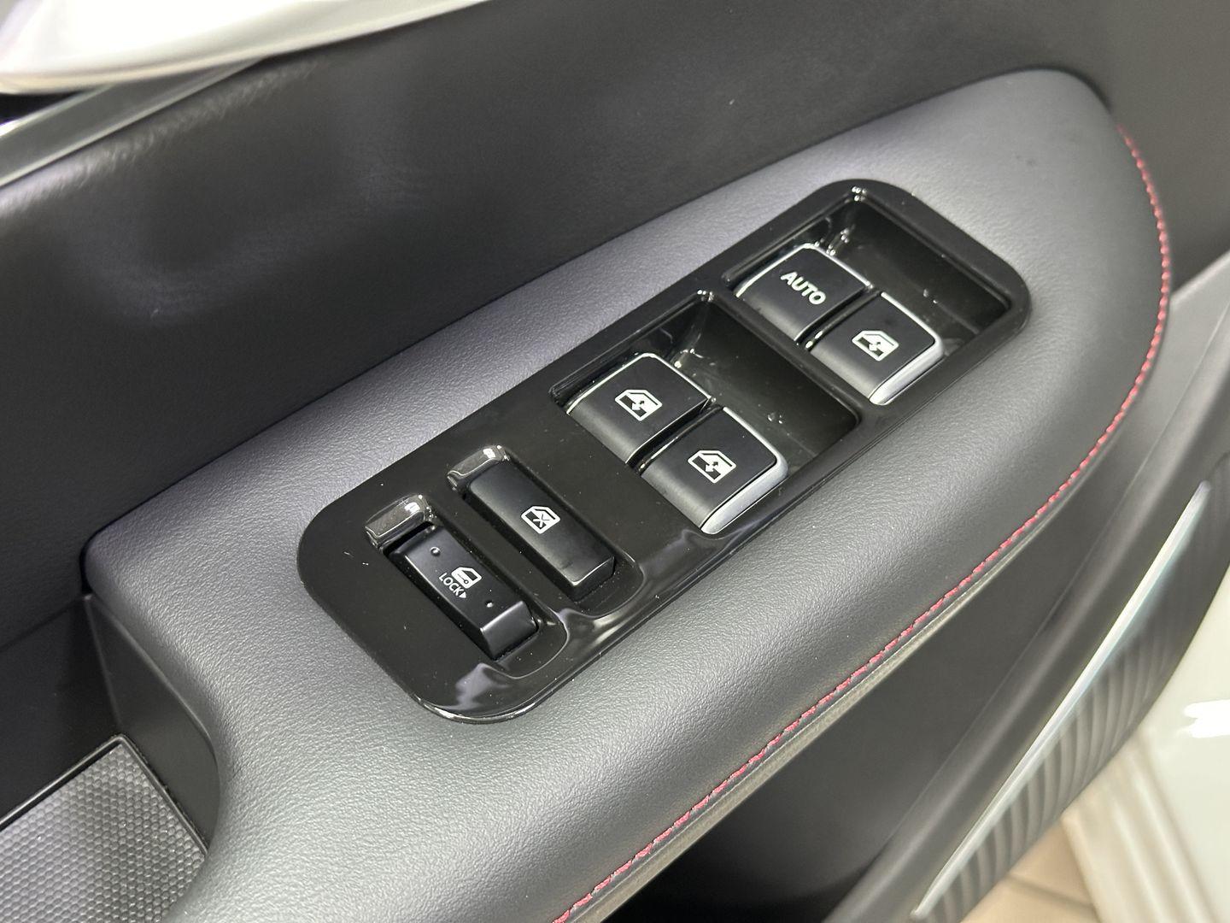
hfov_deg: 39.7
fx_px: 1706
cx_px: 615
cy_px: 462
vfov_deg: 30.3
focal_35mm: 48
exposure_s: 1/33
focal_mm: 6.86
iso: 500
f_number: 1.78
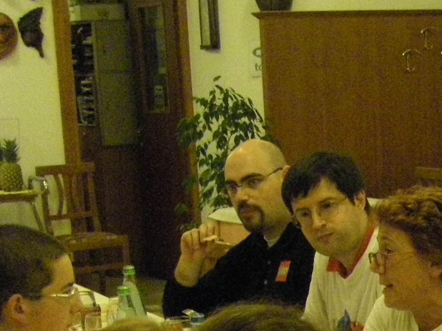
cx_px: 633
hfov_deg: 15.4
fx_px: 1520
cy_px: 394
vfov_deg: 12.2
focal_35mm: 119
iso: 800
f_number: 3.5
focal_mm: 6.3
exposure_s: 1/25
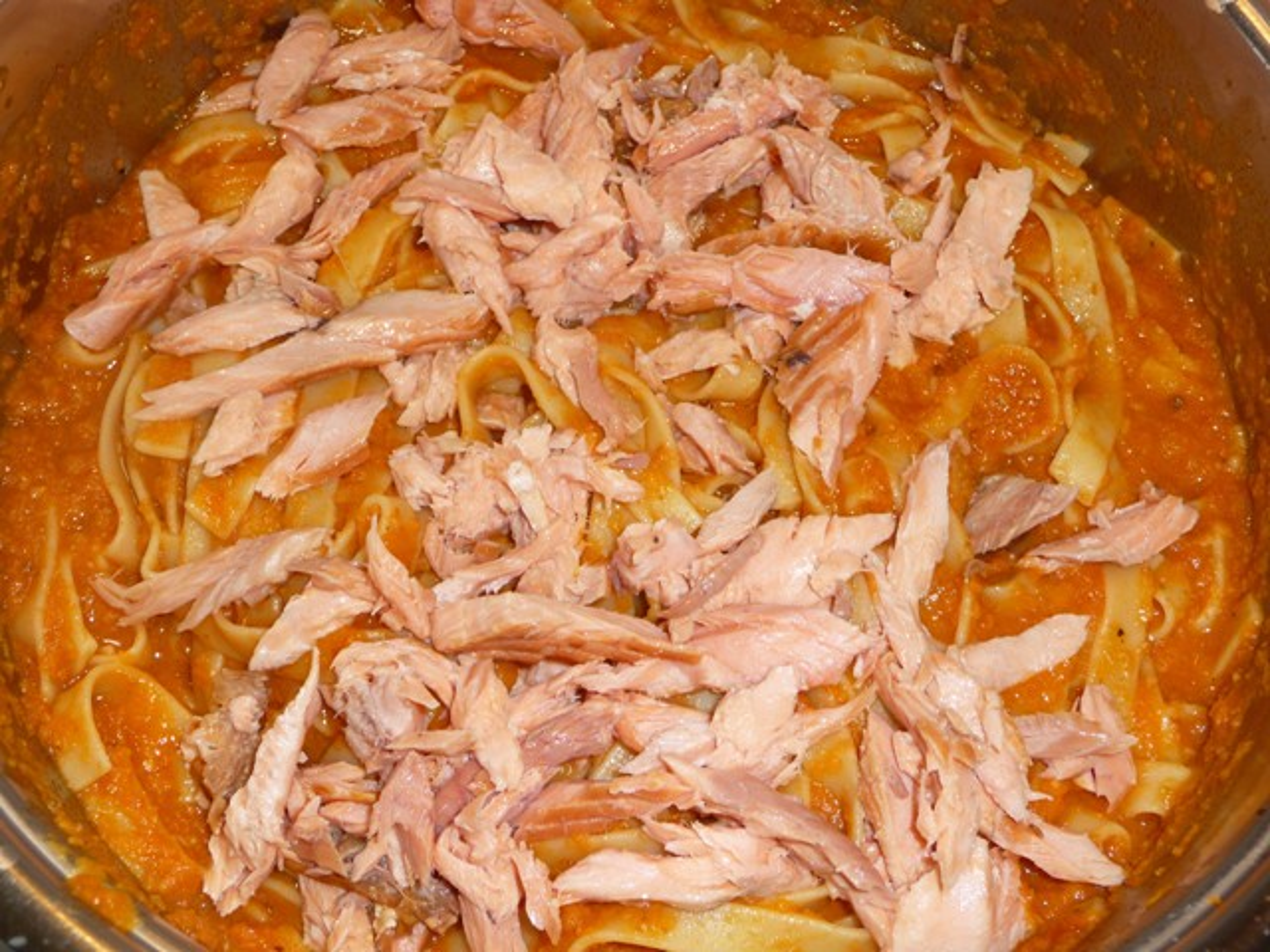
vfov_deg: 32.2
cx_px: 635
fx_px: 1651
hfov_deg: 42.1
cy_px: 476
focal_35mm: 45
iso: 100
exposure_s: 1/30
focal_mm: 7.6
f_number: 4.1
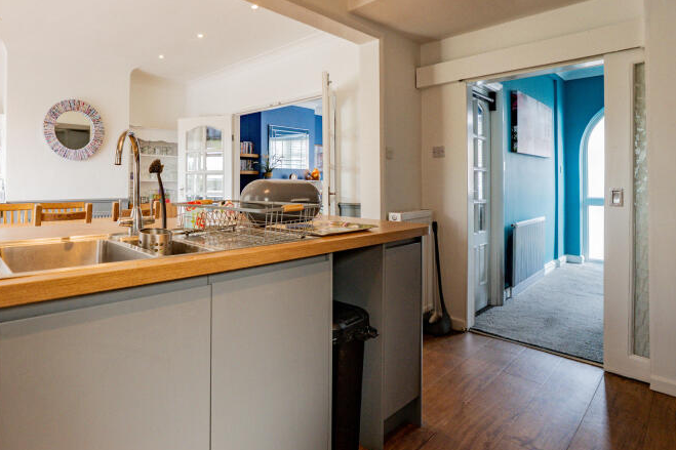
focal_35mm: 19
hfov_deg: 82.9
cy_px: 176
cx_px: 207
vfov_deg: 63.8
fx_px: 357
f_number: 4
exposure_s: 1/160
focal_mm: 12
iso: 1000
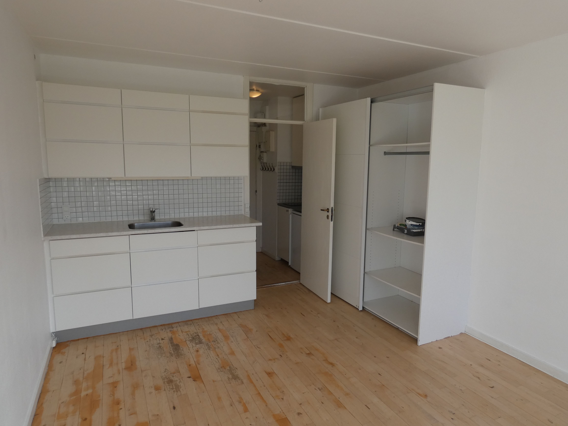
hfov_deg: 76.4
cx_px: 288
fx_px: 361
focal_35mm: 22
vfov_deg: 61.1
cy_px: 215
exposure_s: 1/250
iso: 80
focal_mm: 3.6
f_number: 2.8
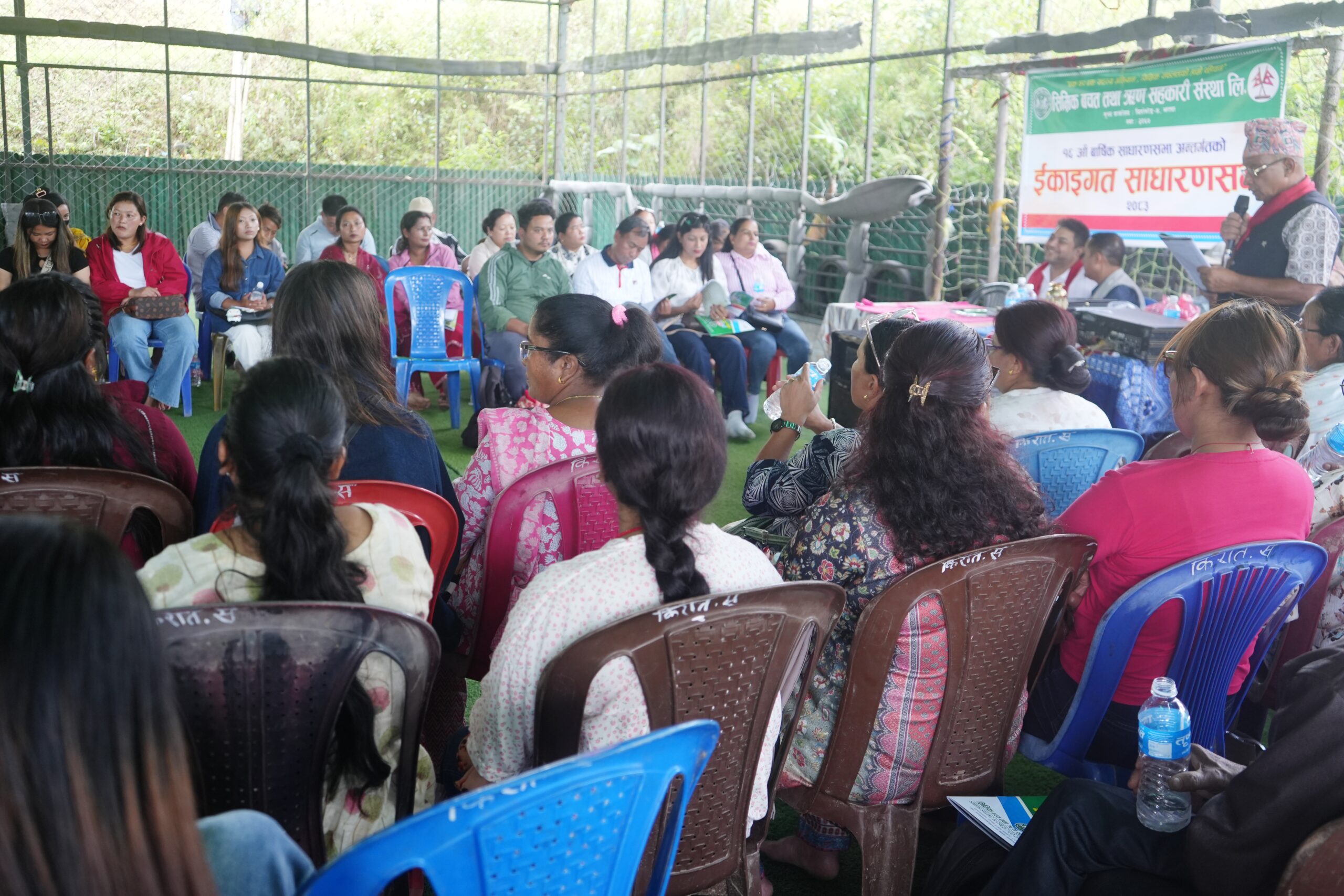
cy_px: 448
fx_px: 1344
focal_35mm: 36
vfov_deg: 36.9
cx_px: 672
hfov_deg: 53.1
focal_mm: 36
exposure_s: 1/160
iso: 1000
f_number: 4
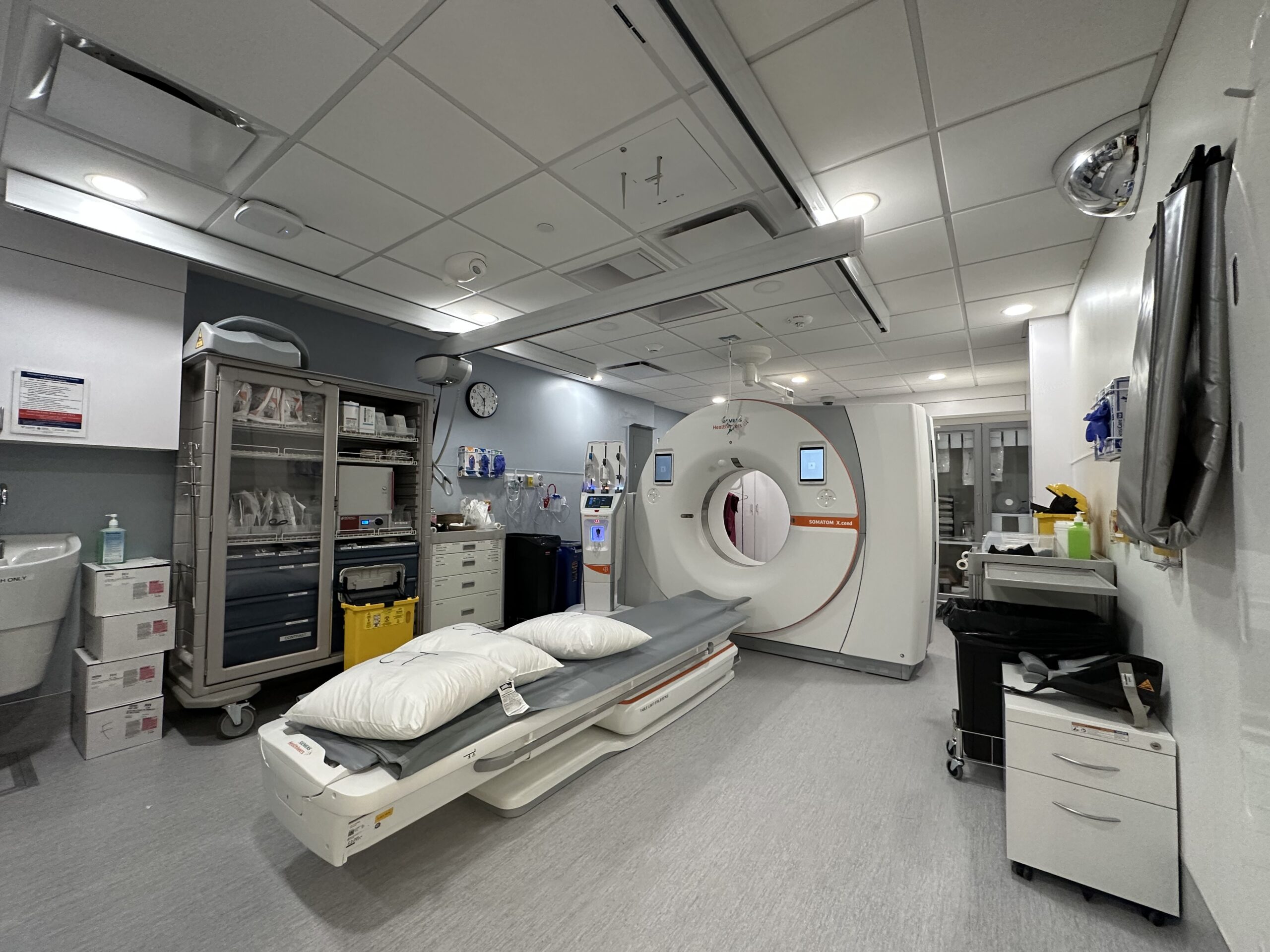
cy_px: 476
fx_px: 514
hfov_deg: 102.1
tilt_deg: +1.9
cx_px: 635
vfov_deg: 85.7
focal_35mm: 14
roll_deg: -0.6
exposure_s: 1/120
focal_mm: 2.22
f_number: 2.2
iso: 320
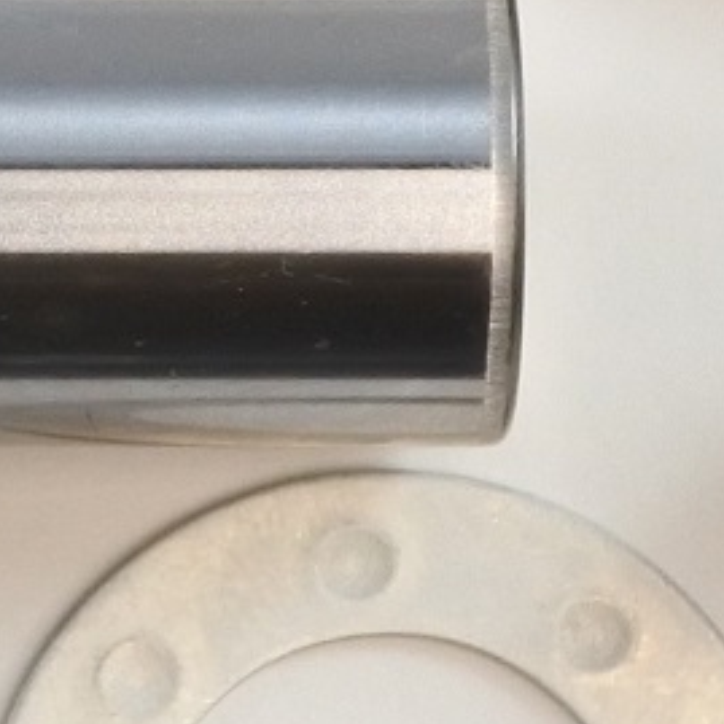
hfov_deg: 7.1
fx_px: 5821
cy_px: 223
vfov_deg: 7.1
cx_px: -144
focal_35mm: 246
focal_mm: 15.3
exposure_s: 1/125
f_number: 4.2
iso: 450
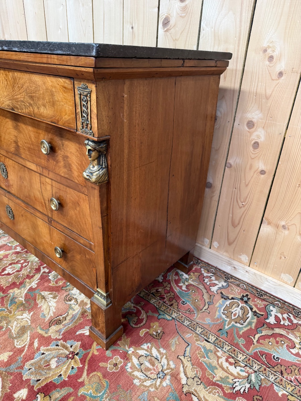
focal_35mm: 24
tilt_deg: -28.0
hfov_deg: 56.8
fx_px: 278
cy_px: 200
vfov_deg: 71.6
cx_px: 150
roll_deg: -2.4
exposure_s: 1/79
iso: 200
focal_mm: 6.76
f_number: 1.78
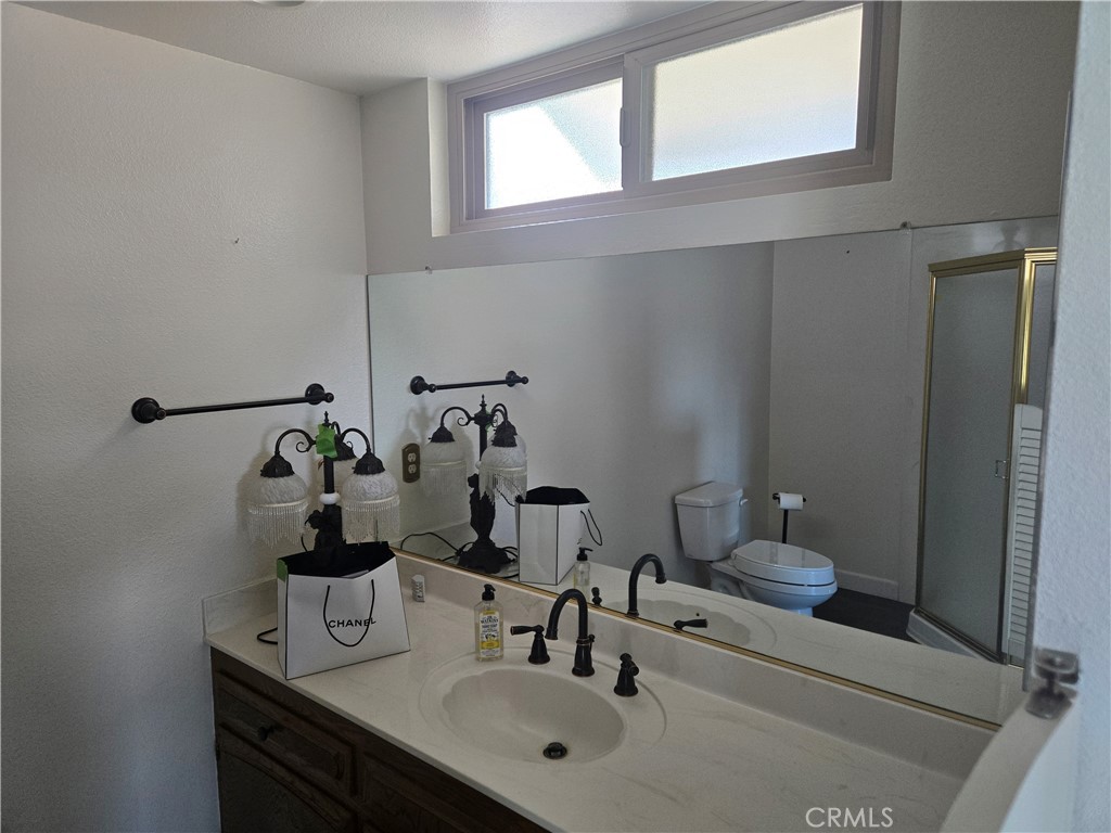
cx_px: 556
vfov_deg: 58.9
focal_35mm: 23
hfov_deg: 73.9
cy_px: 416
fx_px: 738
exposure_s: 1/120
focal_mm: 5.4
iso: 200
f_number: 1.8
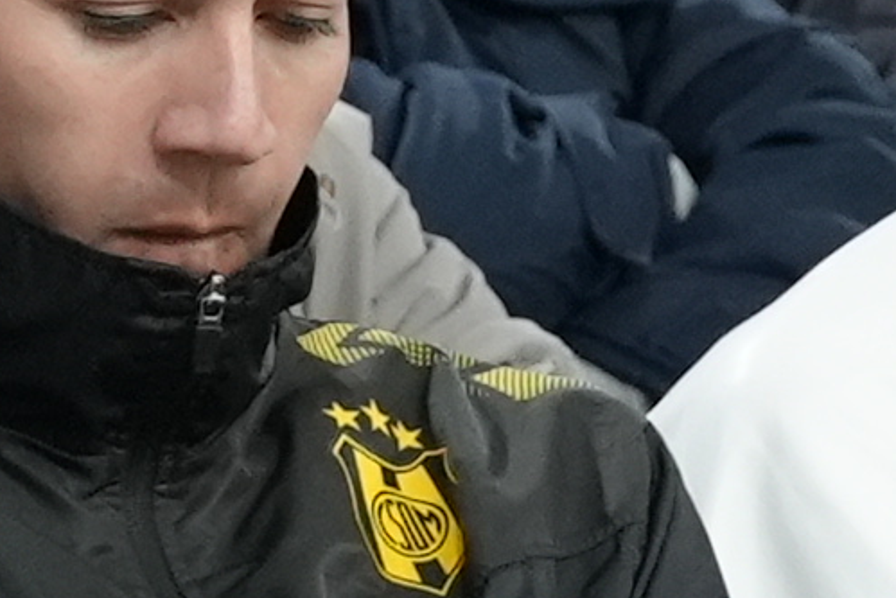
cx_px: -214
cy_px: -61
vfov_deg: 2.6
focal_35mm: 533
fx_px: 13269
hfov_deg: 3.9
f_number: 5.6
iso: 5000
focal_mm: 64
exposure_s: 1/160
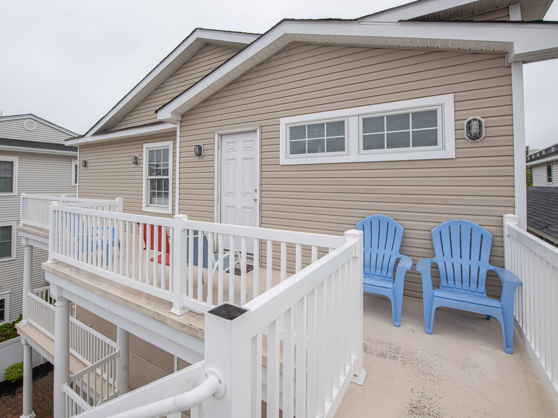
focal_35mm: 17
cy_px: 178
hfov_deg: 89.1
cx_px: 235
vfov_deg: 73.1
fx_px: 280
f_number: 9
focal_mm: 14
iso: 64
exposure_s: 1/60
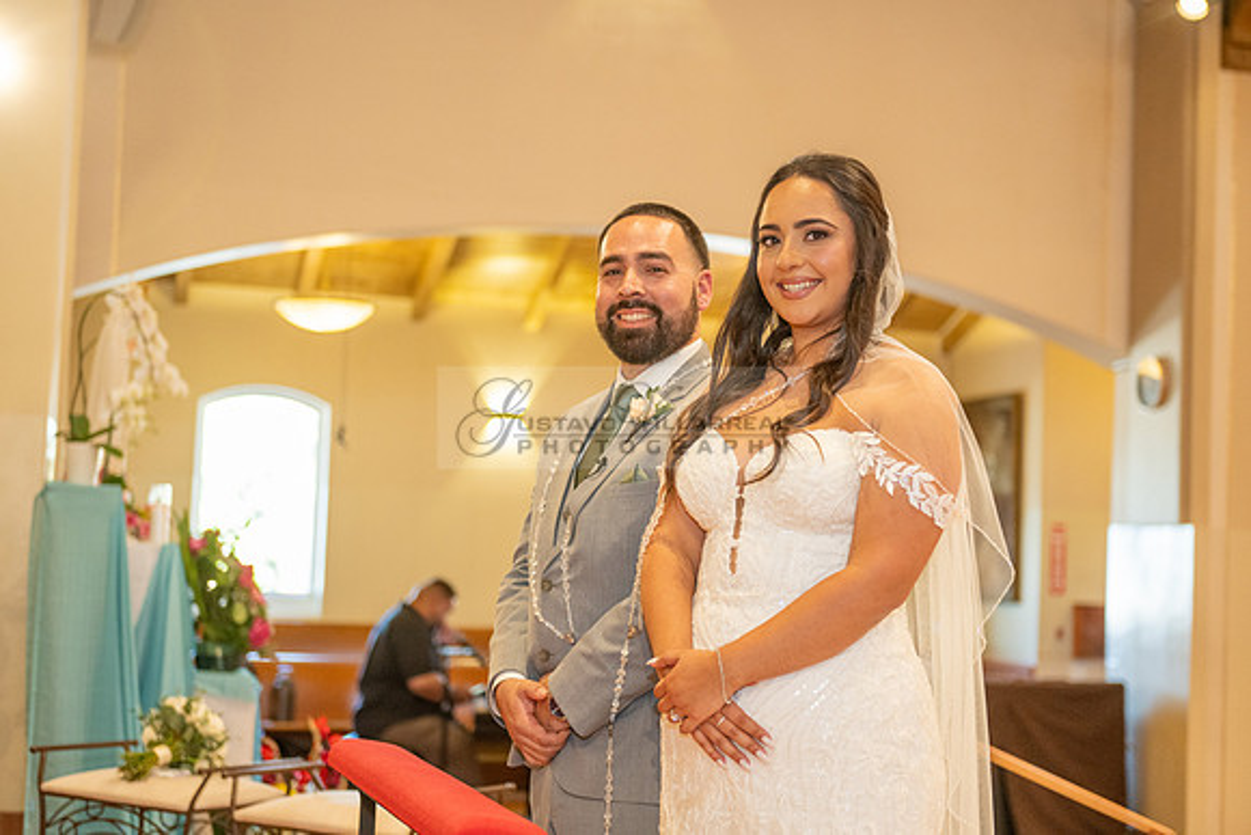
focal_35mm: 60
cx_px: 626
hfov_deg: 33.4
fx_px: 2085
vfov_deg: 22.6
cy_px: 418
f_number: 2.8
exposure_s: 1/160
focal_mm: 60
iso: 1600
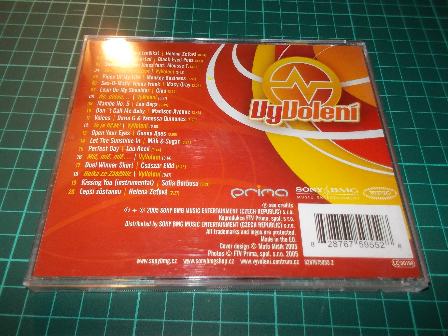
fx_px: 375
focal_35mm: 29
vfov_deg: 48.2
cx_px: 224
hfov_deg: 61.7
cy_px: 168
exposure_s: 1/30
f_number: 3.3
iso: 200
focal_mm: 4.1
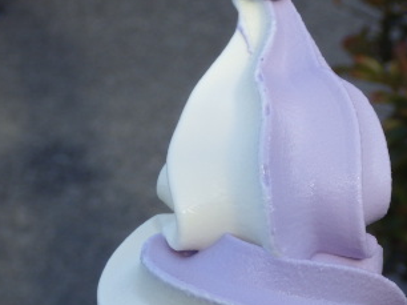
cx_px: 221
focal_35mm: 113
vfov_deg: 13.0
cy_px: 248
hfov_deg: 17.4
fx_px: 1328
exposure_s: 1/160
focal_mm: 9.6
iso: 125
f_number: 4.6
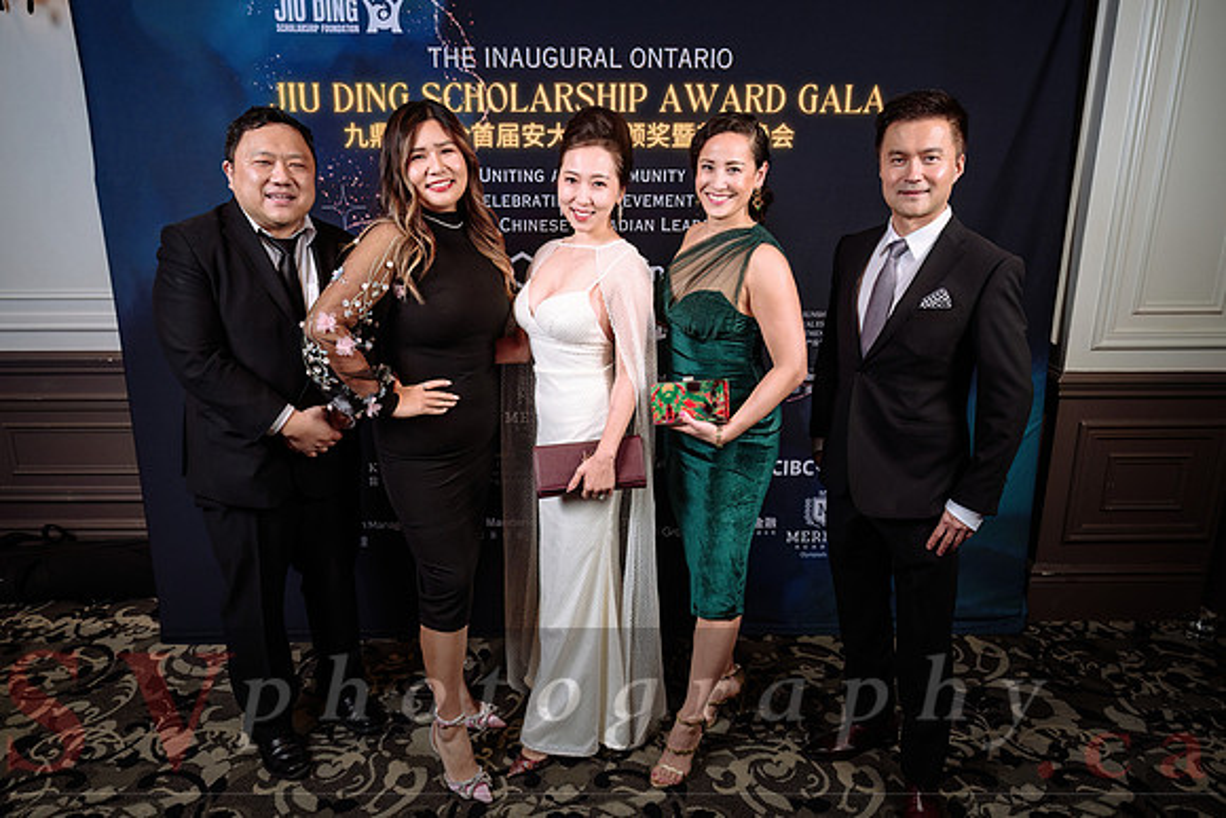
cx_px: 613
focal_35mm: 25
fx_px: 854
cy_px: 418
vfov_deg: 51.2
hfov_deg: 71.3
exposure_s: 1/125
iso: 500
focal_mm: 24
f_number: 5
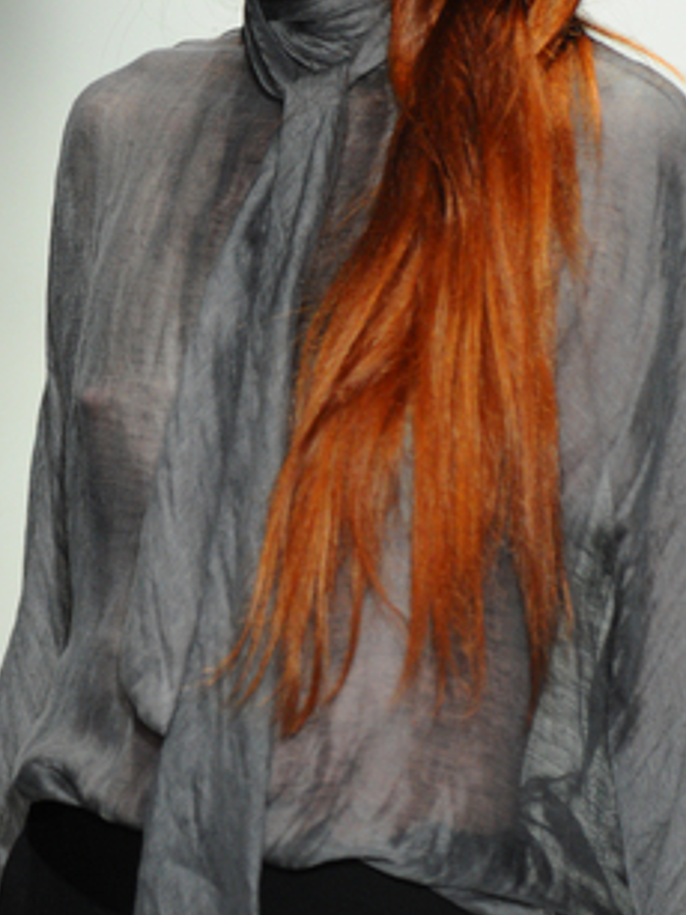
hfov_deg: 3.0
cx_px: 276
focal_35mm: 488
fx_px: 12904
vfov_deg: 4.1
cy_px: 271
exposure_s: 1/320
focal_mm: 200
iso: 1600
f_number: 3.5
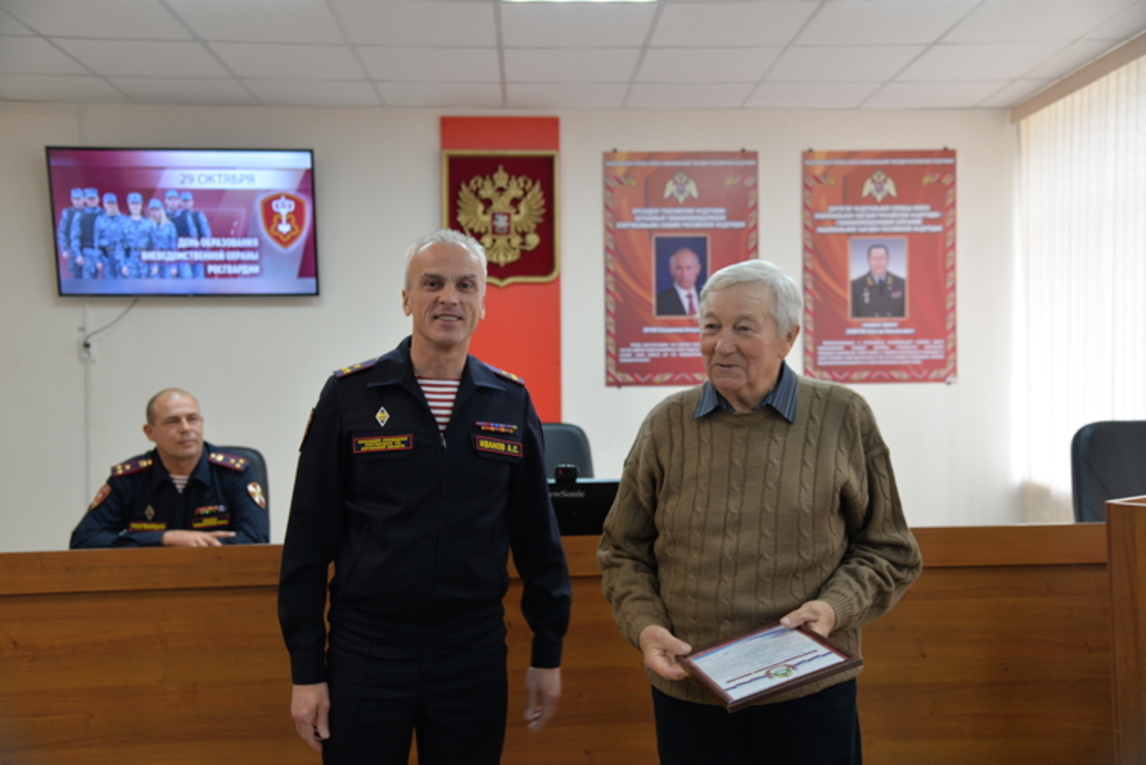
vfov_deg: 35.1
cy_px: 382
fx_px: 1210
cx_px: 573
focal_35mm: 38
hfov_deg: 50.7
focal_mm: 38
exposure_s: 1/60
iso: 400
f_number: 4
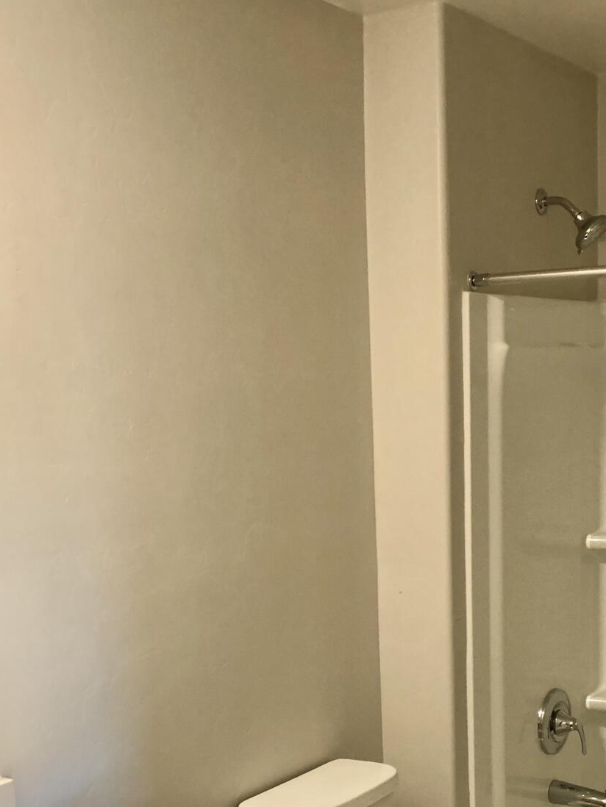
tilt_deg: -9.9
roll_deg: +3.1
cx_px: 397
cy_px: 569
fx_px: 1190
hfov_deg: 28.4
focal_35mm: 51
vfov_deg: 36.9
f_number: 1.8
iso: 40
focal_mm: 3.99
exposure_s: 1/15
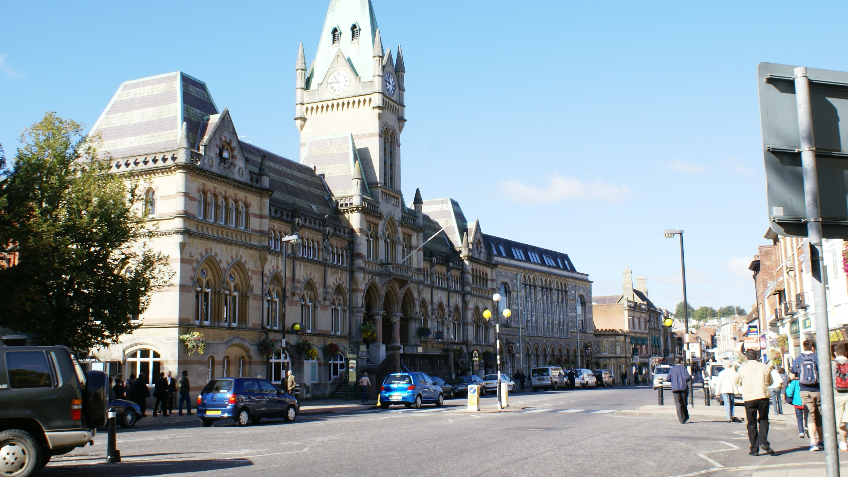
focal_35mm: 38
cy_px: 214
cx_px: 422
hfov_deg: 52.8
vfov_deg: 31.2
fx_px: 855
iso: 100
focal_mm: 24
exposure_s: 1/100
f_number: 10
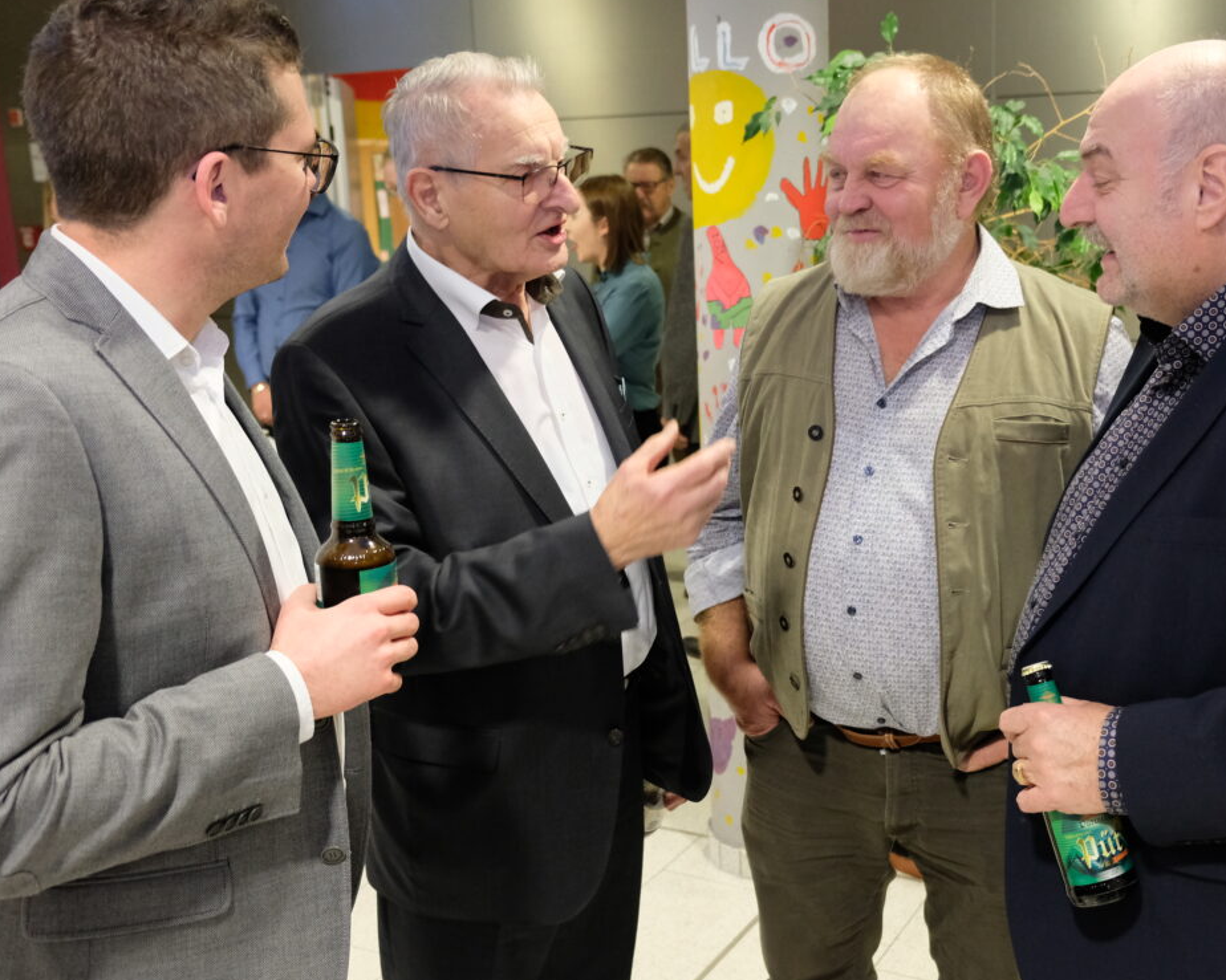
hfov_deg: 46.6
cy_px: 480
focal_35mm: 39
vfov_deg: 38.2
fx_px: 1415
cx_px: 726
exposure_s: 1/60
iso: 2000
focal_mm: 21.4
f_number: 3.2
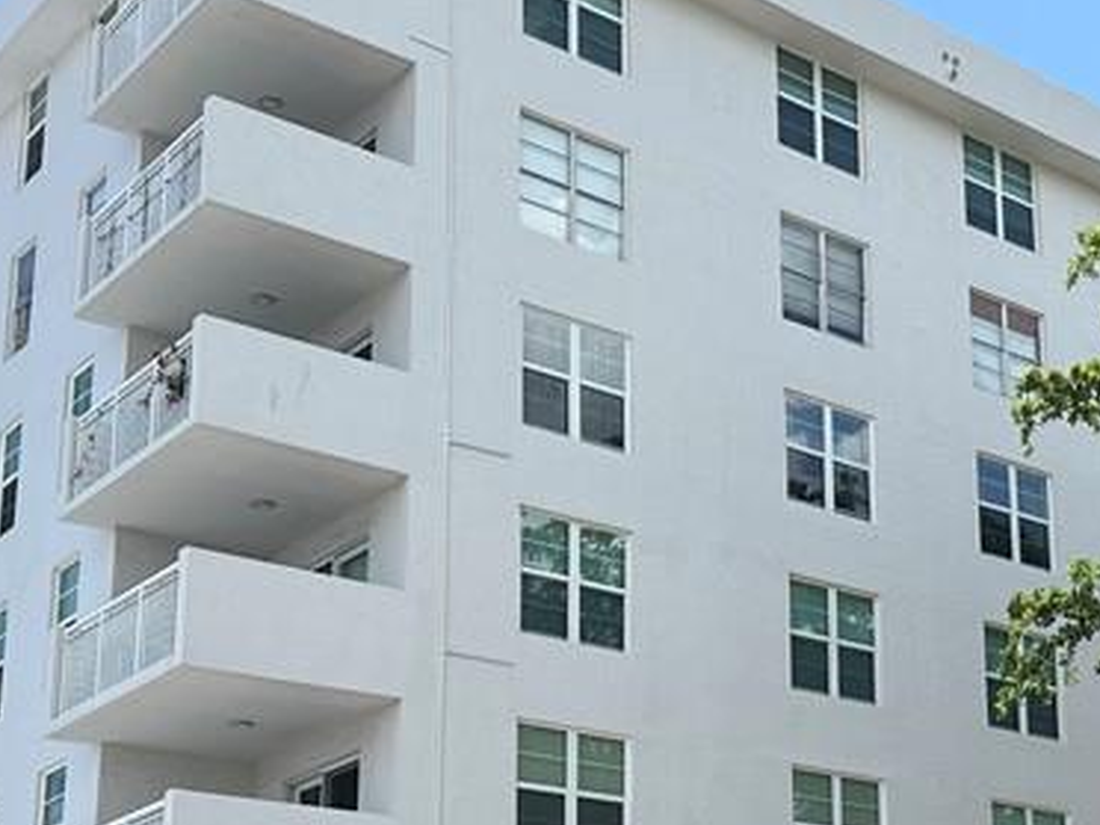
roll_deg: +1.3
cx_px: 926
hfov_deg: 28.6
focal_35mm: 66
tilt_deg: +16.2
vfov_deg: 21.8
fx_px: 2097
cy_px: 730
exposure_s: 1/3597
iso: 80
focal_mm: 6.86
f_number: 1.78
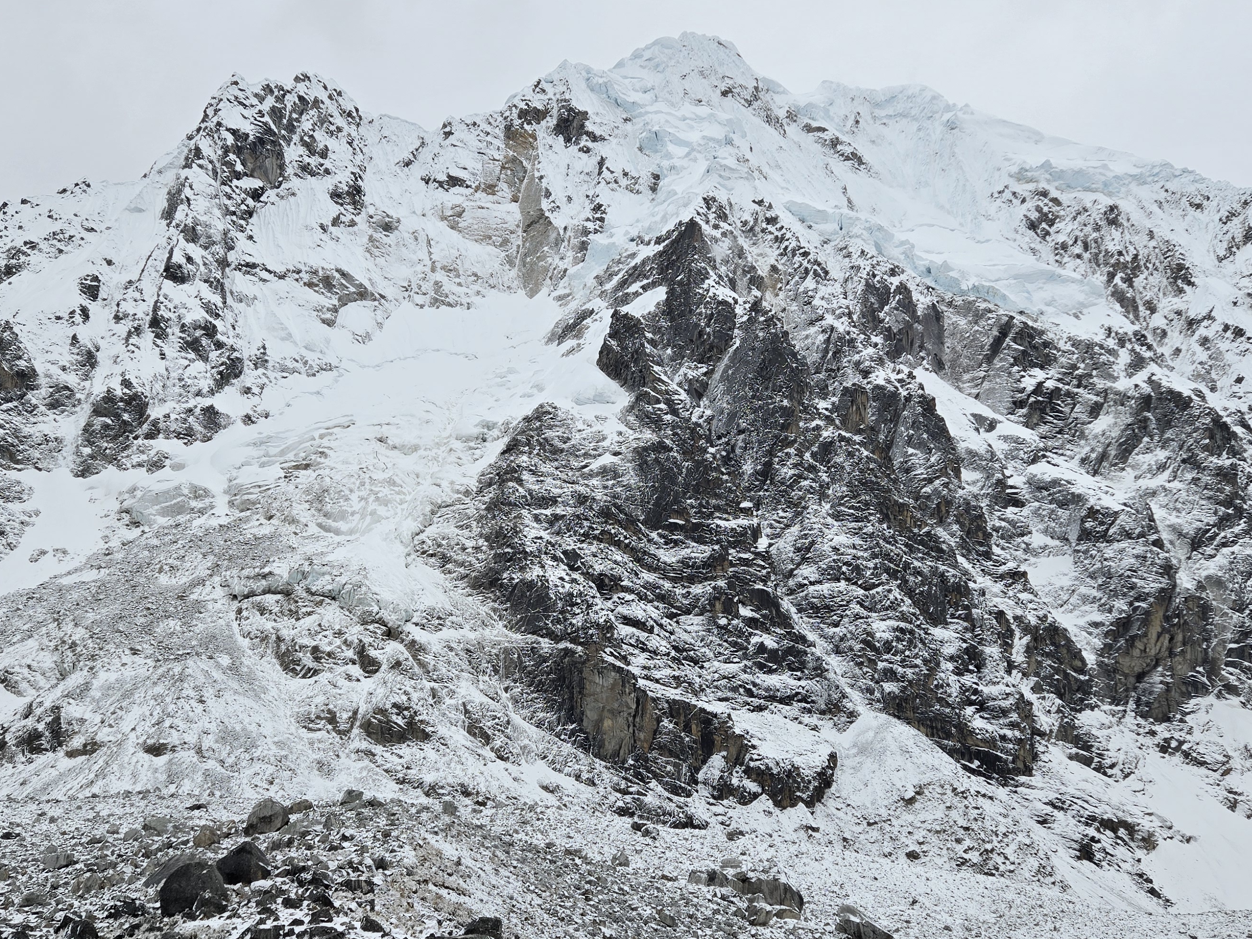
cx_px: 620
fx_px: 1266
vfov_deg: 40.5
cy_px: 559
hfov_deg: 52.6
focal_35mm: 35
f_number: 1.8
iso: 25
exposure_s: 1/2140
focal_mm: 5.4
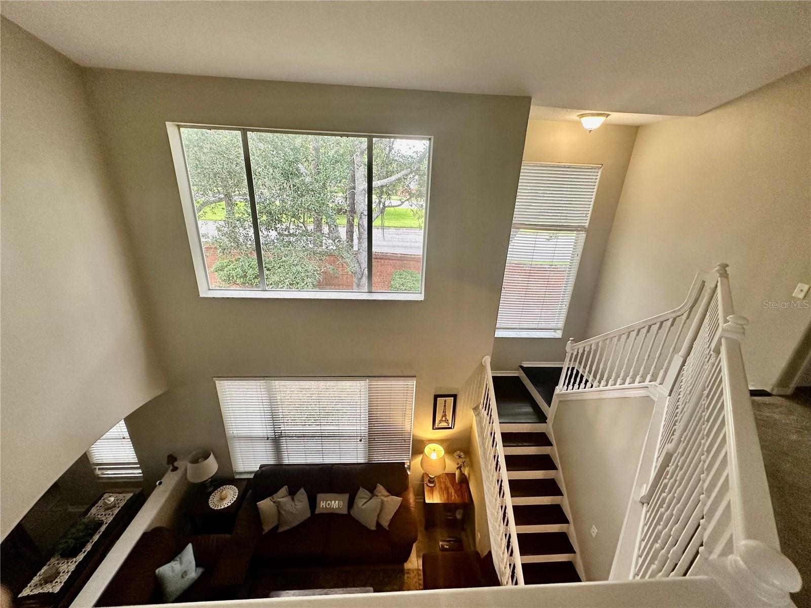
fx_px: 328
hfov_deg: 102.1
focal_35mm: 14
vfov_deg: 85.7
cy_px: 304
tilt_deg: -21.5
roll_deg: -3.2
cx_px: 406
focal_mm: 2.22
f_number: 2.2
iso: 160
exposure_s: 1/120
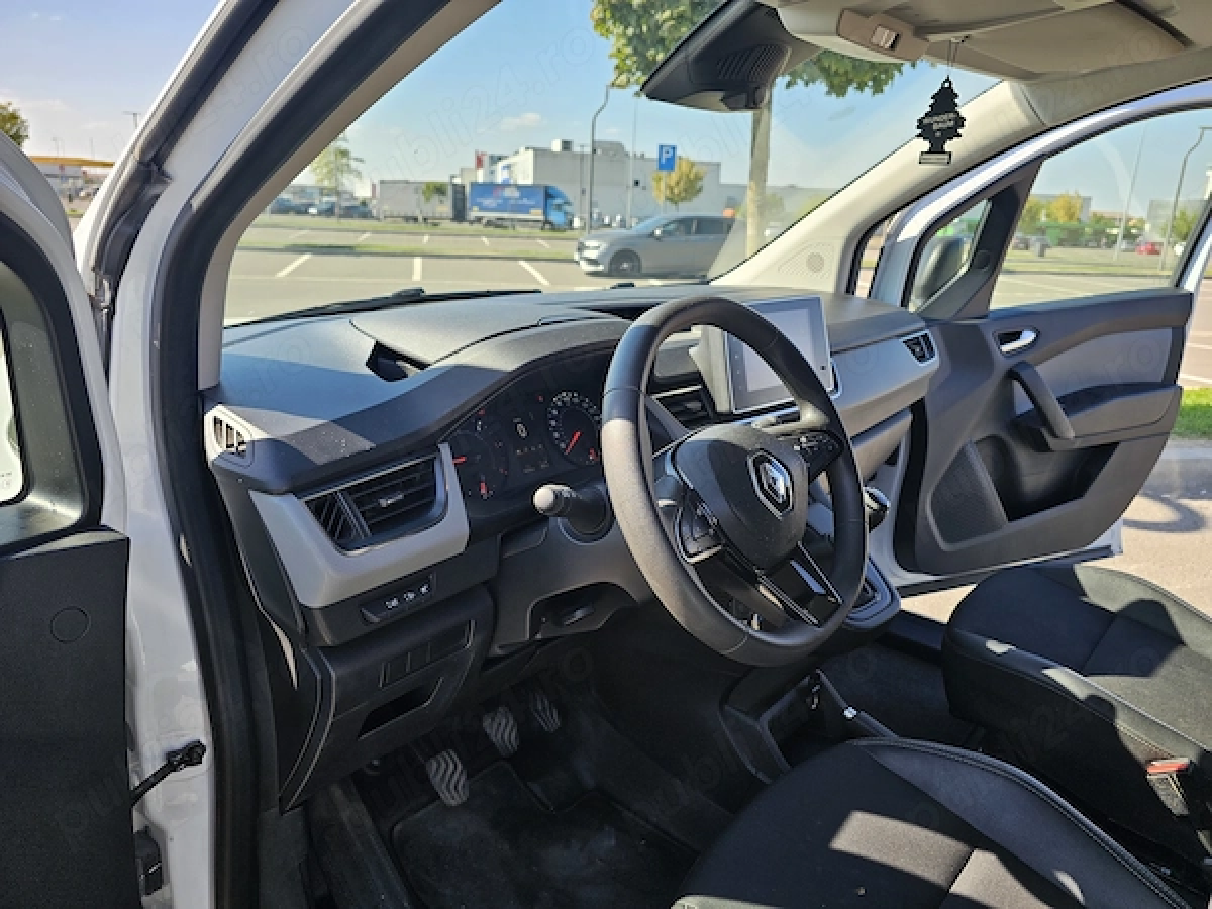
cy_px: 454
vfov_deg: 58.9
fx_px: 805
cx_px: 606
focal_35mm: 23
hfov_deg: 73.9
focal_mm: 6.3
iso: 12
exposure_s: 1/180
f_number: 1.7
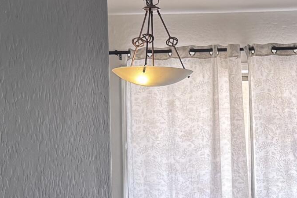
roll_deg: +0.9
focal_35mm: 111
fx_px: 916
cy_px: 172
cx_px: 324
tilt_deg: -1.0
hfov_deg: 17.8
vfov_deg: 12.3
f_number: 1.78
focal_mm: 6.76
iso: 200
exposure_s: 1/120
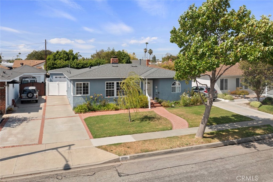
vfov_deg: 46.4
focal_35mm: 28
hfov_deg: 65.5
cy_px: 91
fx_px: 212
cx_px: 136
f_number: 5.6
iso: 100
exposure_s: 1/160
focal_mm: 10.26
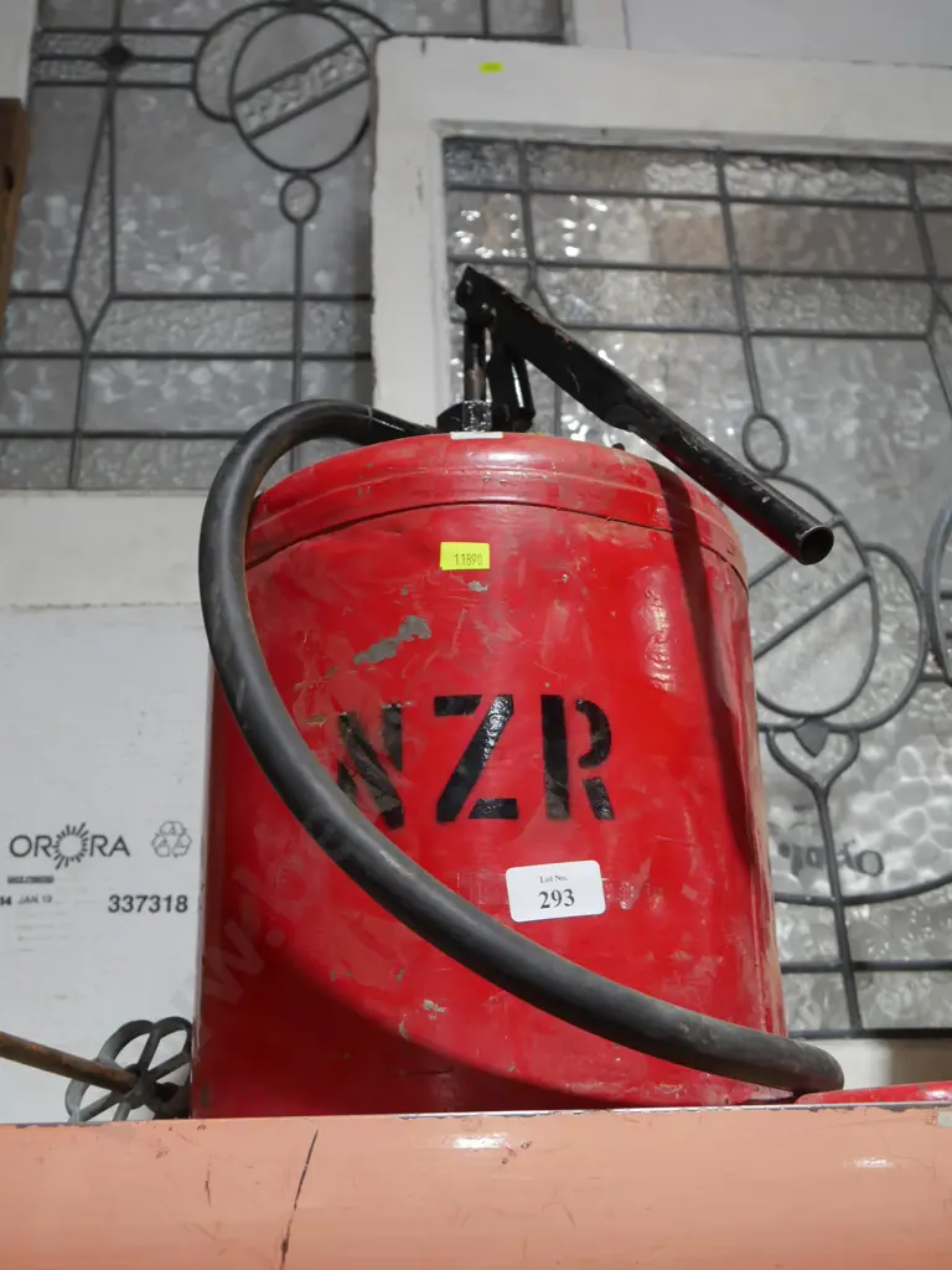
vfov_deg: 46.8
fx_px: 1467
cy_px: 635
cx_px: 476
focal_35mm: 40
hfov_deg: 36.0
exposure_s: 1/60
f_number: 5
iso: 640
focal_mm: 20
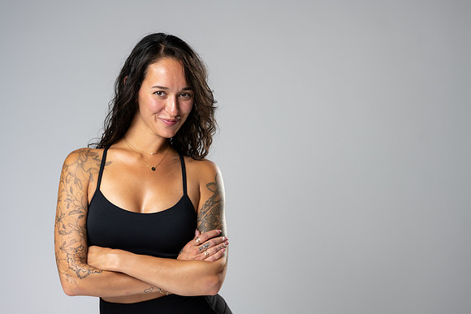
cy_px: 157
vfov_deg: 16.1
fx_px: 1112
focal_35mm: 85
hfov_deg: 23.9
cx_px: 236
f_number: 3.2
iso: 200
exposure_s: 1/160
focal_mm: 85
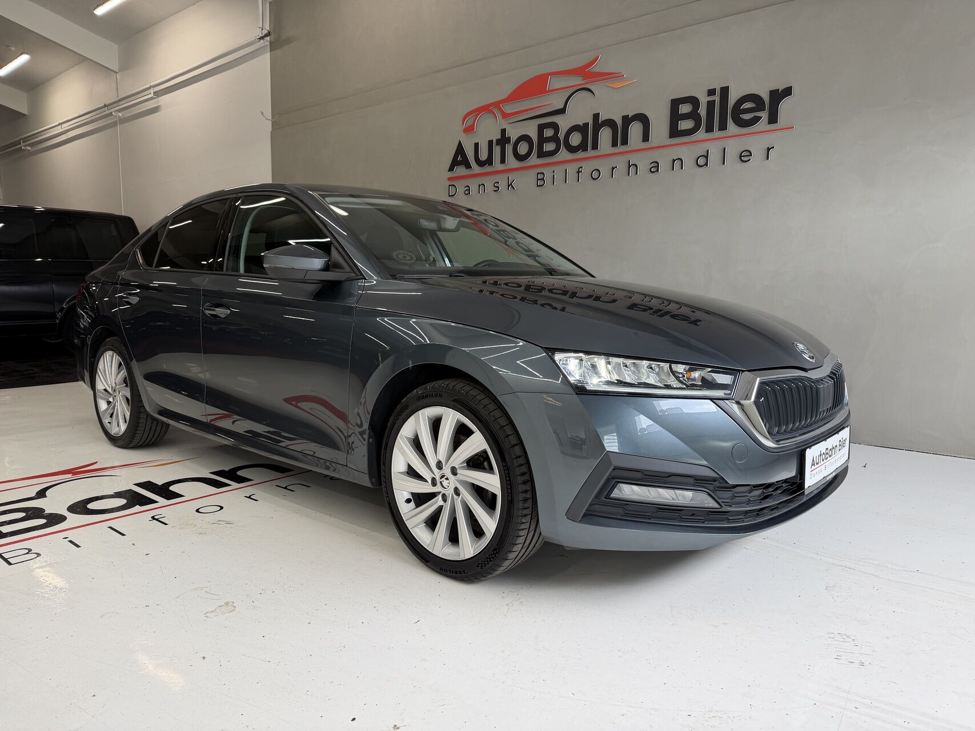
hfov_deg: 71.6
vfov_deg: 56.8
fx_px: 676
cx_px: 488
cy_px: 366
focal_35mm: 24
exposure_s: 1/142
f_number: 1.78
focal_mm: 6.76
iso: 50
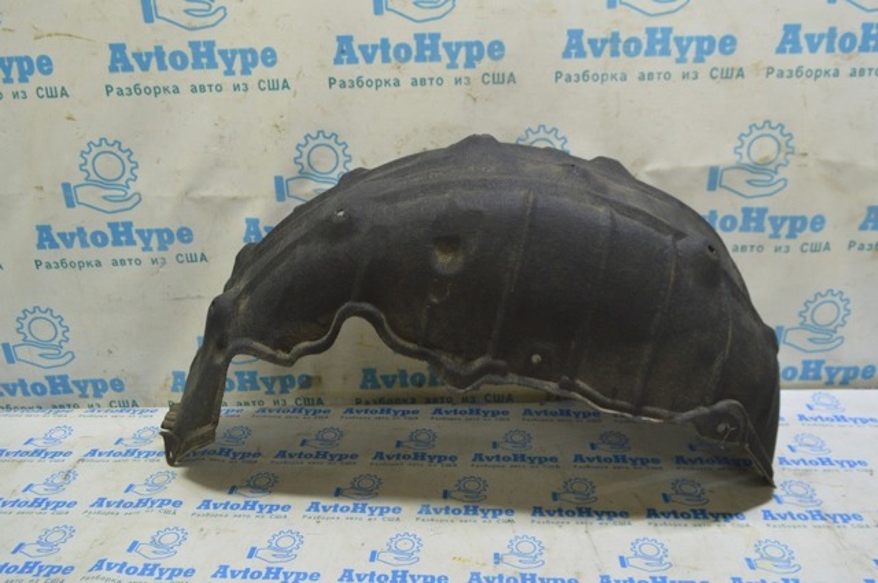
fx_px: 658
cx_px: 439
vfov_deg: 47.8
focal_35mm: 27
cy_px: 292
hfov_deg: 67.4
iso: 400
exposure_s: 1/20
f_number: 5.6
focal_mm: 18
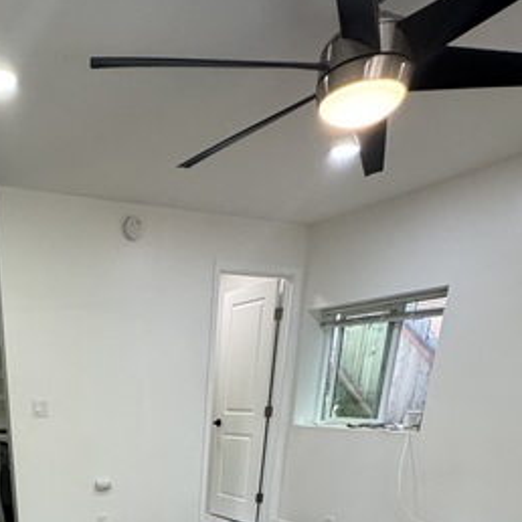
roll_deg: +1.2
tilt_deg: -23.9
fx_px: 546
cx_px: 91
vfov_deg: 37.8
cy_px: 632
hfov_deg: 47.8
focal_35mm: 32
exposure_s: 1/120
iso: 250
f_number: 2.2
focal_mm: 2.22
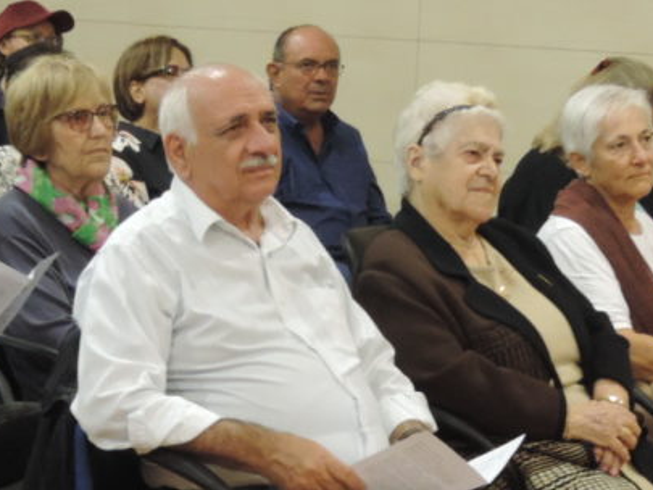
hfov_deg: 14.2
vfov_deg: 10.6
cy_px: 438
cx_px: 210
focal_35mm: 139
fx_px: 2623
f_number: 3.7
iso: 720
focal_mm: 9.8
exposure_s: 1/15
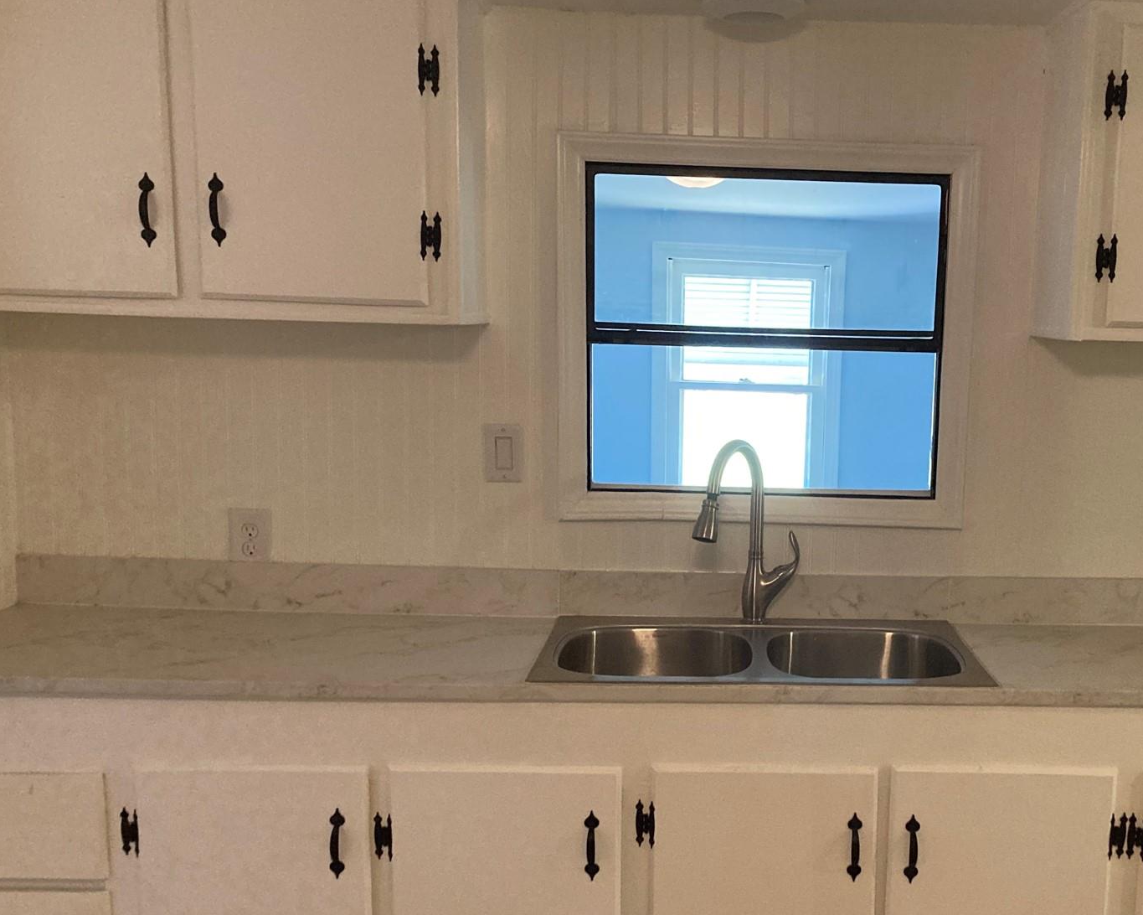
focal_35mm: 41
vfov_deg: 36.3
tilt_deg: -9.5
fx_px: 1387
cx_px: 759
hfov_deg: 44.2
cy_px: 573
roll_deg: -3.3
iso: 320
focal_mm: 3.99
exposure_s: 1/60
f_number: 1.8
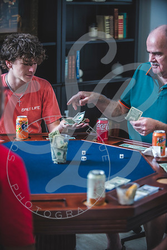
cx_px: 84
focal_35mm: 82
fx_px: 571
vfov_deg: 24.8
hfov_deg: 16.7
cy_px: 125
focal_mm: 82
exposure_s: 1/200
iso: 800
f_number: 2.8
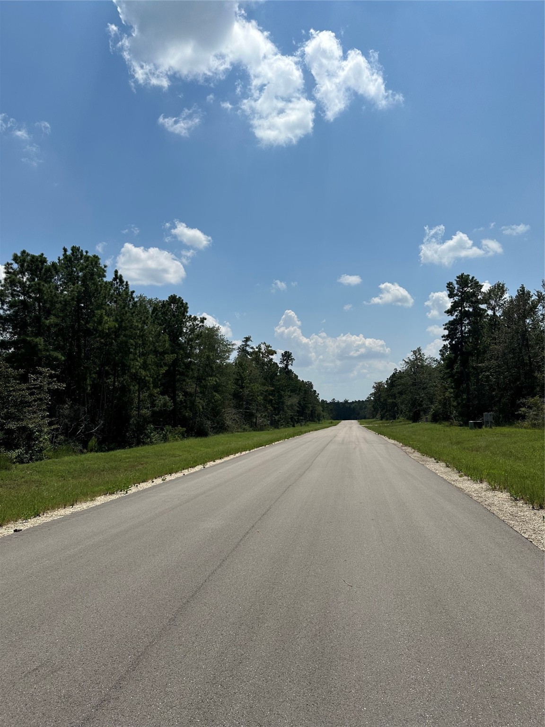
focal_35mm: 24
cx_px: 272
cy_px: 364
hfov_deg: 56.8
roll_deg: -1.0
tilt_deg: +6.9
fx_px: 504
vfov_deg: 71.6
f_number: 1.78
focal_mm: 6.86
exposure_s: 1/10753
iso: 80
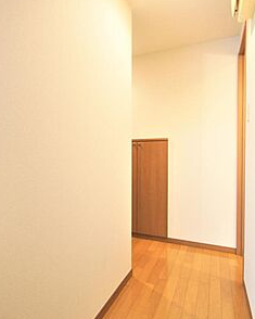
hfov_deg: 59.9
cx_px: 93
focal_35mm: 23
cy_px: 157
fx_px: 217
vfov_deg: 72.6
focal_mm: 10
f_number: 3.5
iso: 250
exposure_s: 1/30
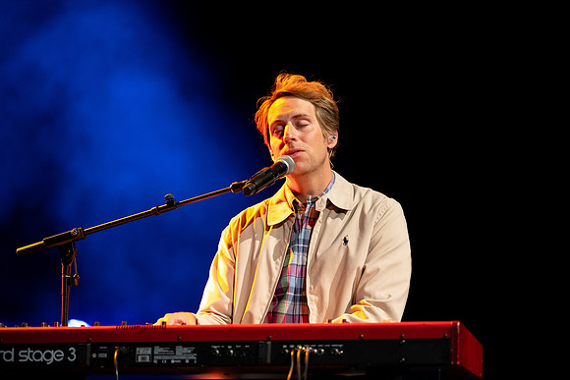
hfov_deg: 11.3
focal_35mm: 182
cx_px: 280
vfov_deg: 7.5
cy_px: 184
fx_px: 2884
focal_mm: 160
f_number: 2.8
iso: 1400
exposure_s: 1/160
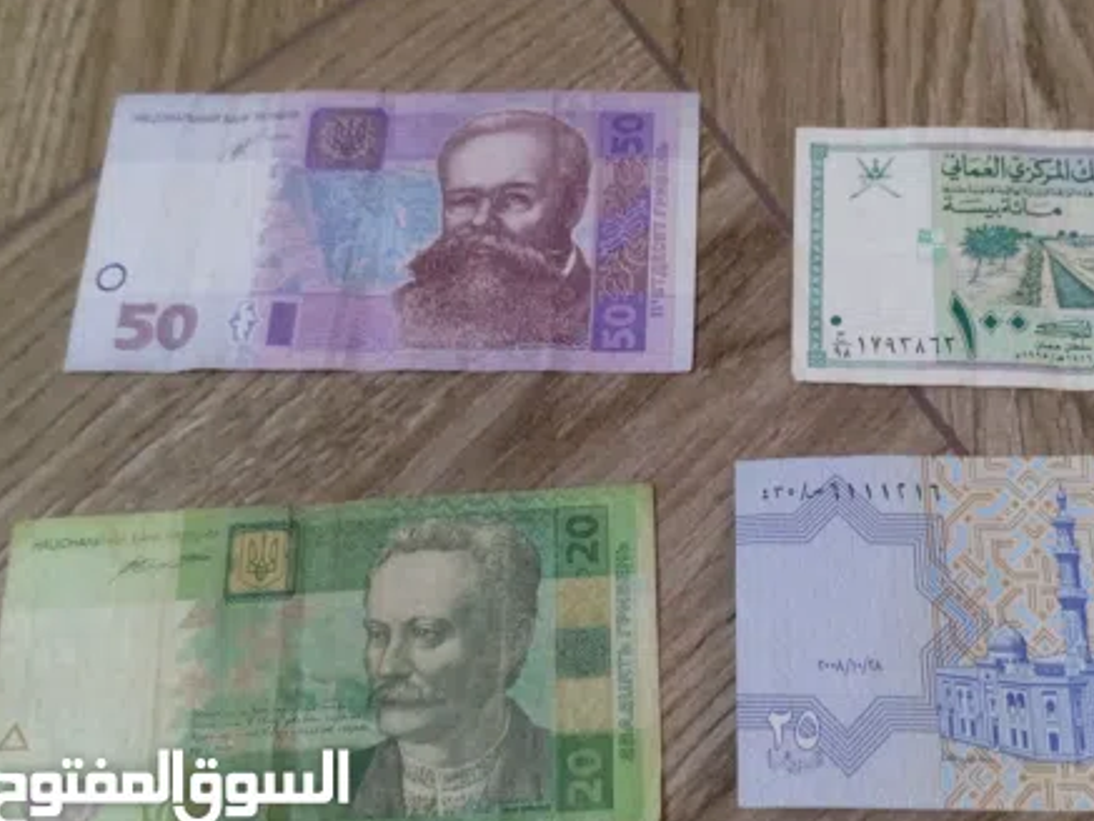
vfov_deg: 35.1
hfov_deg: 45.1
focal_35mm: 41
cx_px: 726
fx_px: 1296
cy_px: 388
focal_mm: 4.25
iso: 567
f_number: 1.8
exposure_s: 1/33.3
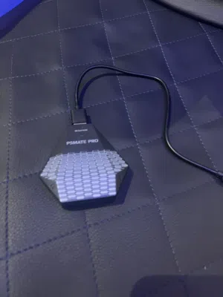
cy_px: 148
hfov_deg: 53.1
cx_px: 112
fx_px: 223
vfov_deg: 67.3
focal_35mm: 26
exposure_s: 1/33
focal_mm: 5.7
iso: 500
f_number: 1.5
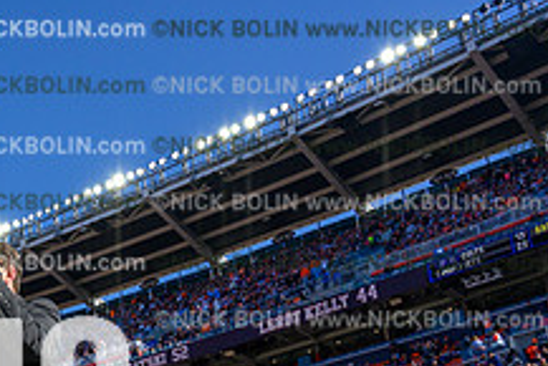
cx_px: -51
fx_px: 975
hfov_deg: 28.6
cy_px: 438
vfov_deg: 20.0
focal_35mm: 64
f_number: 8
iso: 1000
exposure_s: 1/3200
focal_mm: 24
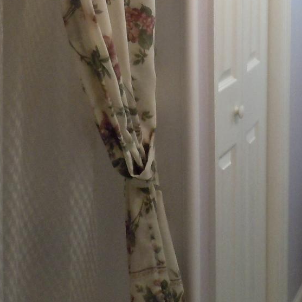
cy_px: 18
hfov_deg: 19.0
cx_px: 209
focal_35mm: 91
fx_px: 898
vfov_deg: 18.7
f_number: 3.7
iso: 400
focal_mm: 5
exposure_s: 1/40
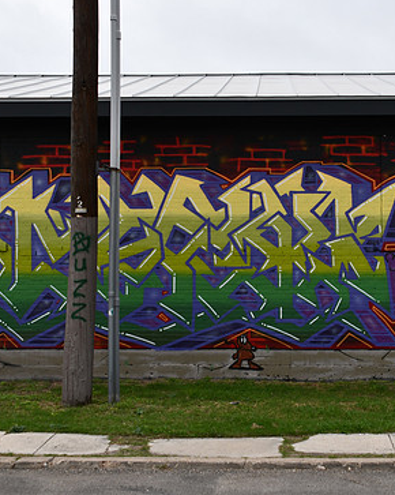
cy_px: 235
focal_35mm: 54
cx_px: 276
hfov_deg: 27.8
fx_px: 790
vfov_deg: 34.8
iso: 200
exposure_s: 1/250
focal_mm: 24
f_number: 6.3
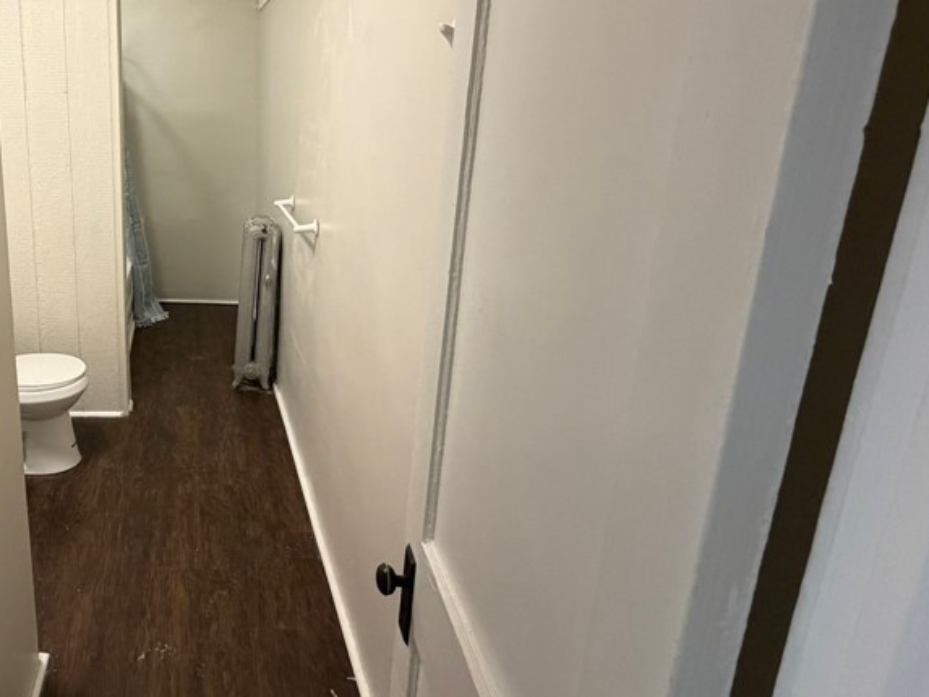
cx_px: 136
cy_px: 258
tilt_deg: -14.6
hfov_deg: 61.2
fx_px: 671
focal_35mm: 25
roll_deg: +1.6
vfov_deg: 54.2
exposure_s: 1/60
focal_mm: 2.22
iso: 250
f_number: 2.2
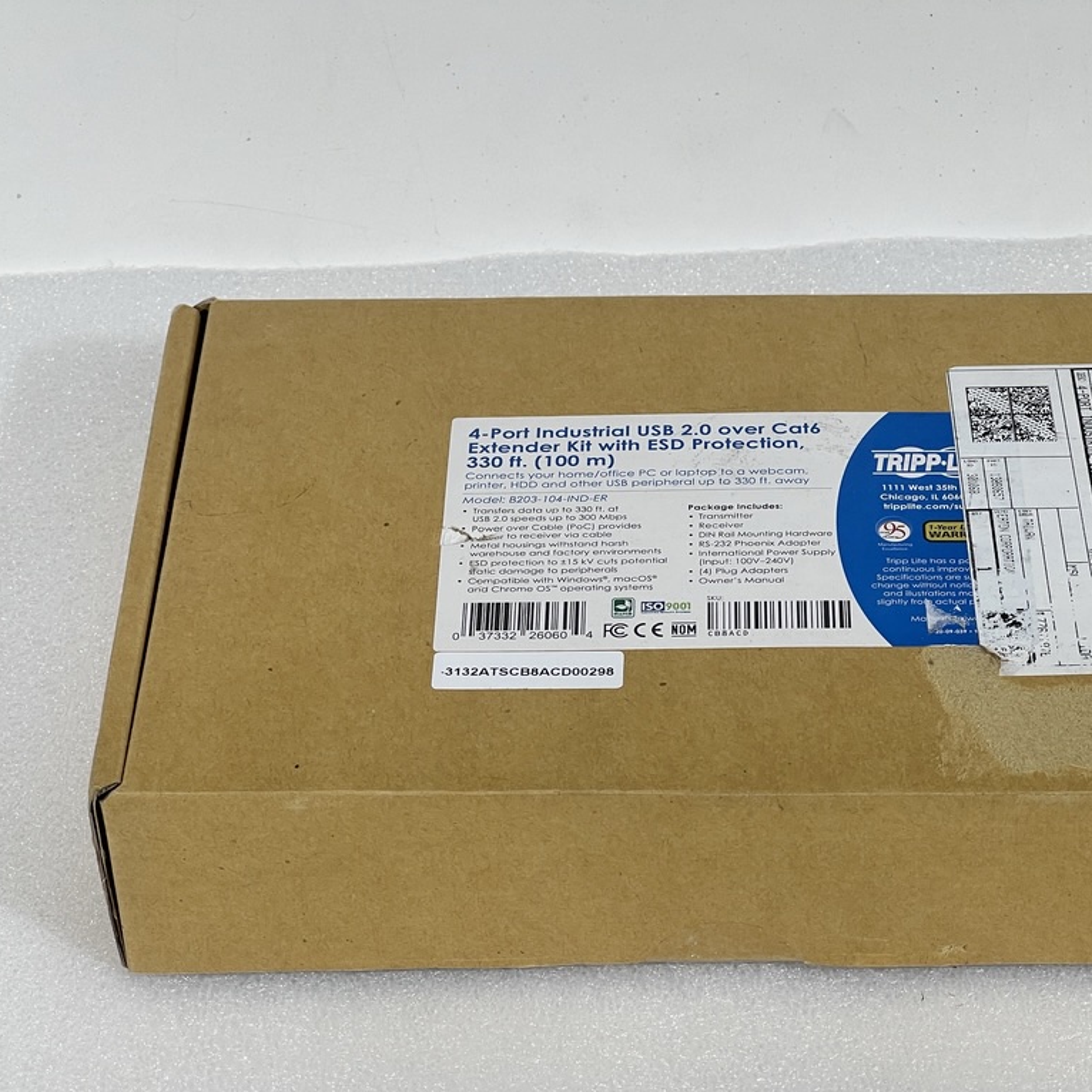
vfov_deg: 19.1
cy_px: 546
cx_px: 681
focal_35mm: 91
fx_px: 3248
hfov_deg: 19.1
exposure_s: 1/120
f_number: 2.8
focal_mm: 9
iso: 32
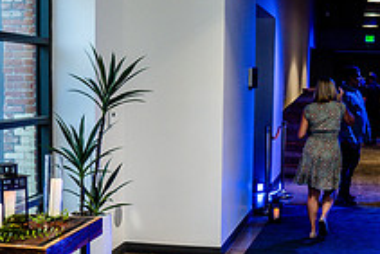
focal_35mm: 66
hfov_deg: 30.3
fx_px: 697
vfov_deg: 20.6
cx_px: 241
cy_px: 165
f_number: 4
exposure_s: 1/100
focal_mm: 24
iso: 800
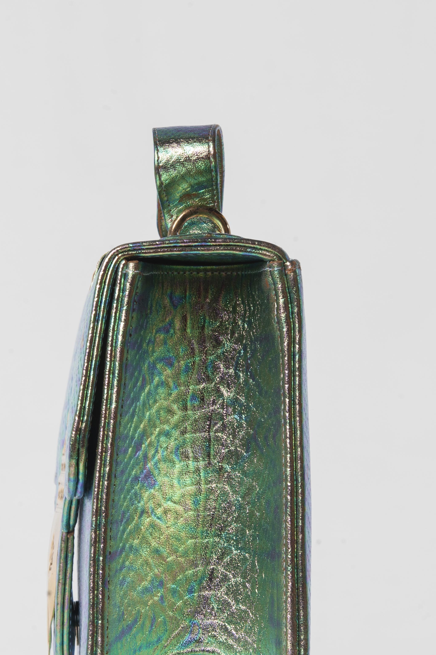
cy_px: 316
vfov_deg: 8.0
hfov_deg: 5.3
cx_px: 183
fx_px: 4668
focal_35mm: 257
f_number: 16
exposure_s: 1/160
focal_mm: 135
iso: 100
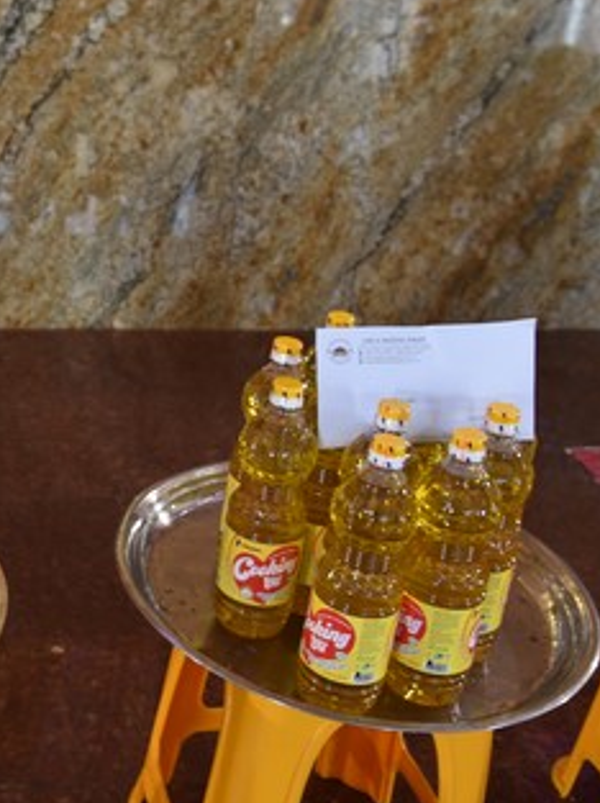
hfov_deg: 27.9
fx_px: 1112
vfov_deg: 39.2
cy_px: 262
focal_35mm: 48
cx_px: -38
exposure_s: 1/60
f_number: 4
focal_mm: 24
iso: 900
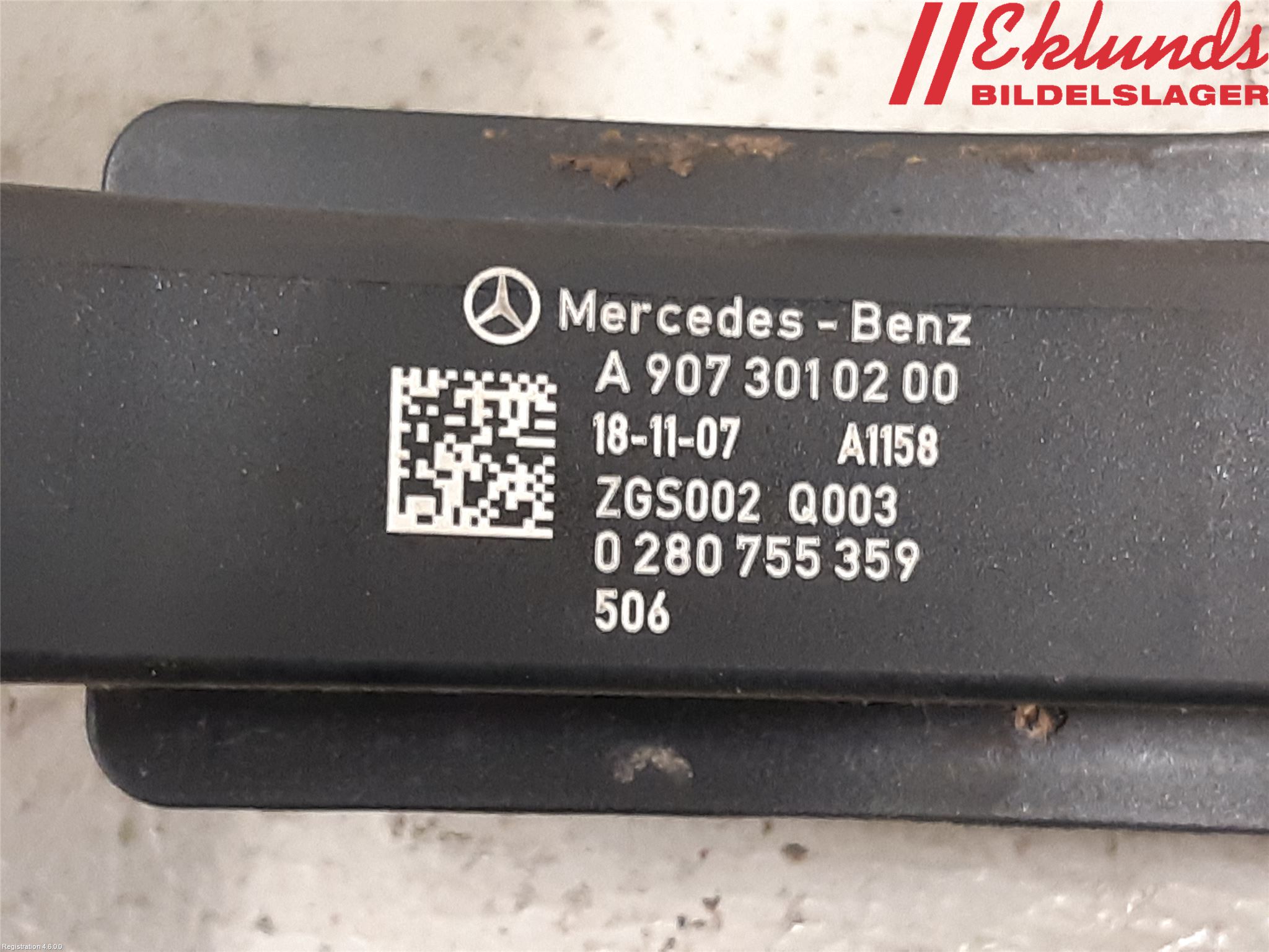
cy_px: 476
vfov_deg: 53.1
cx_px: 634
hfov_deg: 67.3
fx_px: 953
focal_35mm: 26
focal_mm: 3.93
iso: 250
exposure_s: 1/25
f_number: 1.7
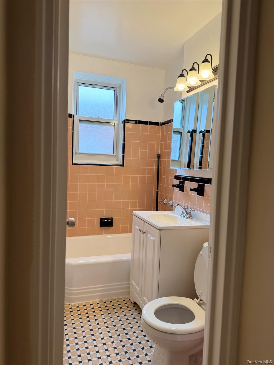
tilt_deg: -3.0
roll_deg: -1.9
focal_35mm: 24
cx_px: 137
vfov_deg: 71.6
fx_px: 253
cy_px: 182
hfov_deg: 56.8
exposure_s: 1/178
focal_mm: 6.76
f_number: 1.78
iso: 80
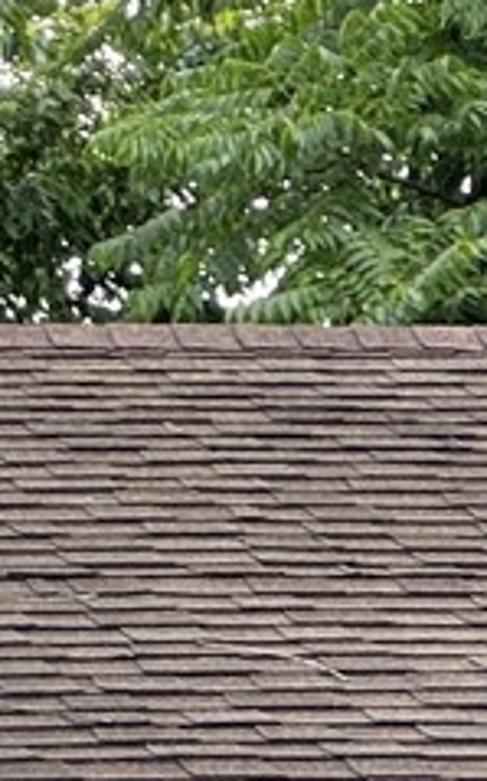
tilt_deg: +4.1
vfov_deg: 3.8
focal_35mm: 546
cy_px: 742
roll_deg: +0.2
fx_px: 11616
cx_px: -1255
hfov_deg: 2.4
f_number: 2.8
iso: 32
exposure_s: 1/123
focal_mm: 9
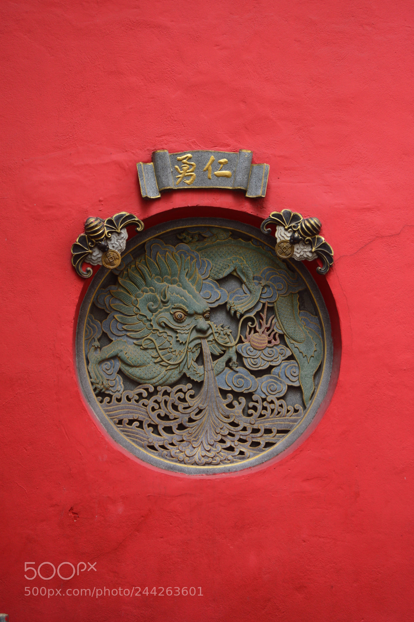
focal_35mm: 52
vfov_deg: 37.9
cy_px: 311
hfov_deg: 25.7
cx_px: 207
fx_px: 907
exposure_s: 1/100
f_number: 5
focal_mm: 35
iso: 200
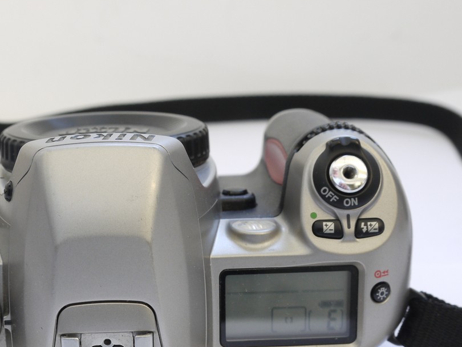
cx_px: 132
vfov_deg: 19.1
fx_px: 1028
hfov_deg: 25.1
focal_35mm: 77
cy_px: 239
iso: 400
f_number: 10
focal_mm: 26
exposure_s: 1/8
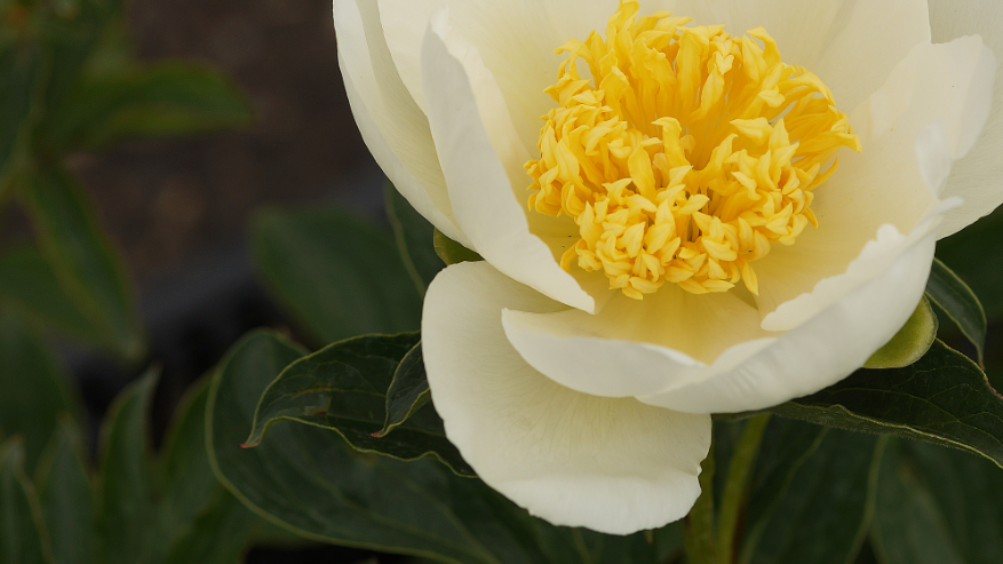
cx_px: 667
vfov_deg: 5.6
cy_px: 120
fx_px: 5717
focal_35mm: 215
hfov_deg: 10.0
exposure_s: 1/500
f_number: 5.6
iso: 100
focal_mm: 100
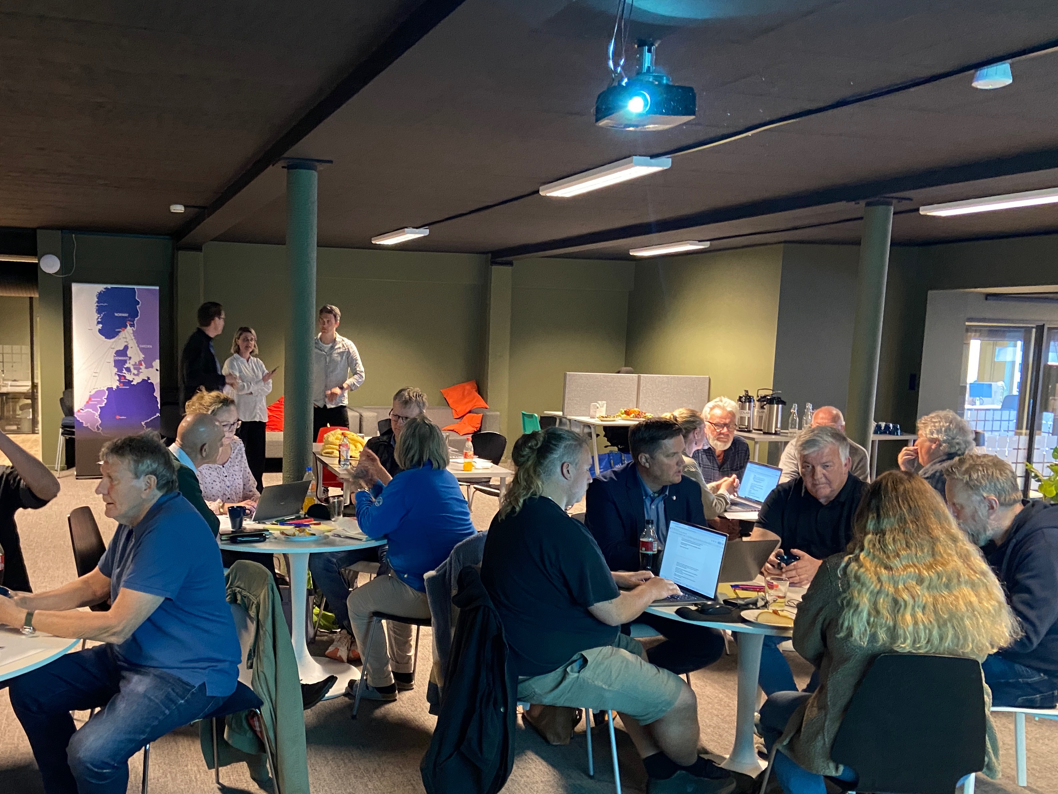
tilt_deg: -5.8
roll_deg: -1.6
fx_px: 1009
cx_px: 405
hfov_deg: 54.8
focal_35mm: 33
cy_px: 461
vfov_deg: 42.8
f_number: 1.8
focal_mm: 4.25
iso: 500
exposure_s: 1/30
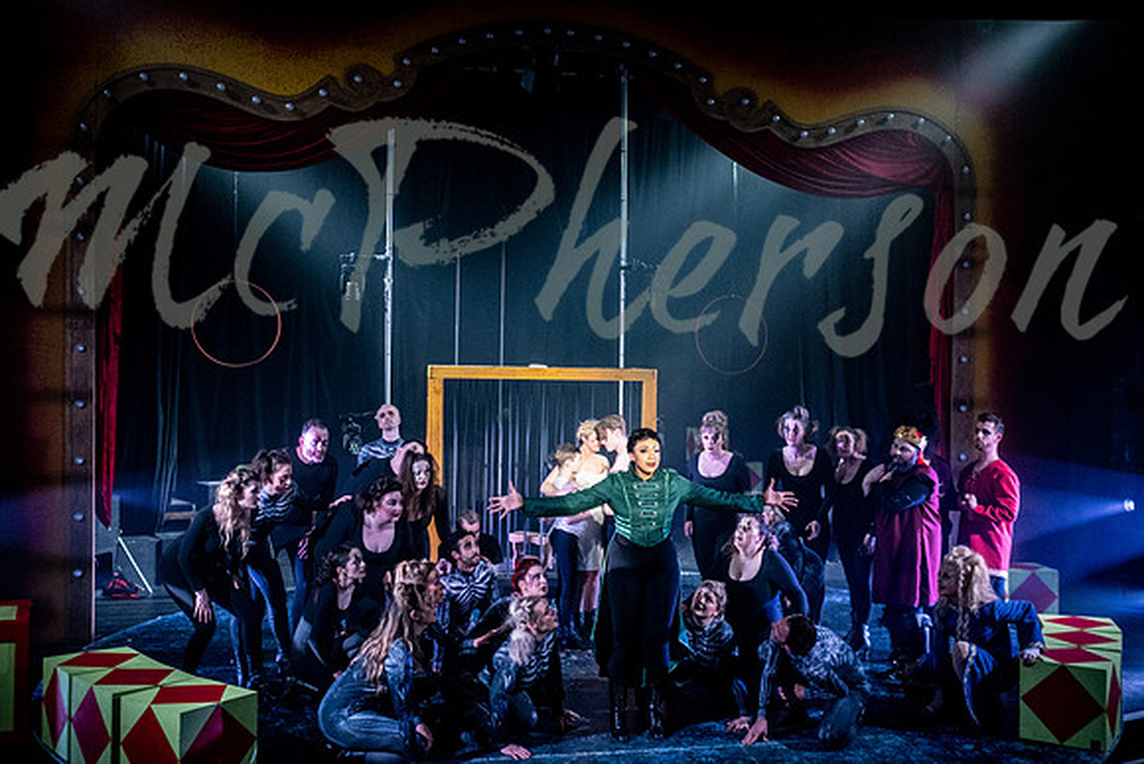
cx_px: 572
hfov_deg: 54.4
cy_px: 382
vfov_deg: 37.9
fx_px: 1112
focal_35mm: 35
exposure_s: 1/250
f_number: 1.8
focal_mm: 23
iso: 2000
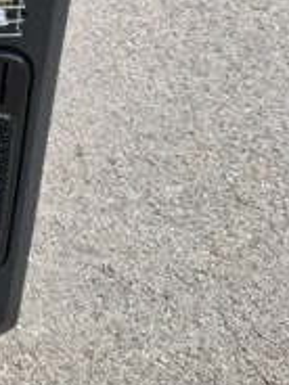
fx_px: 980
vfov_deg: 21.2
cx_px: -174
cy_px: -29
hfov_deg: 15.2
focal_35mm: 88
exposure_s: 1/197
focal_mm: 4
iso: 25
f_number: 1.8
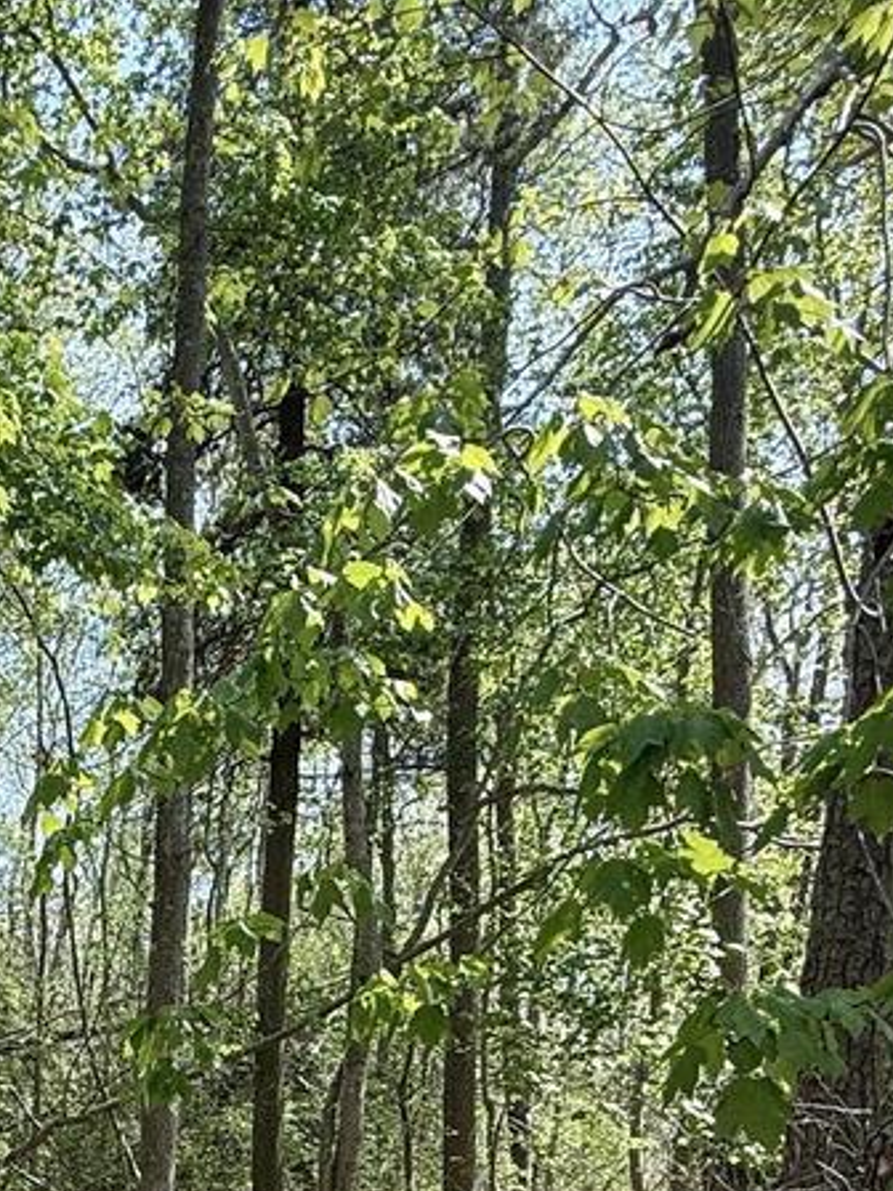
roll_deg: -0.9
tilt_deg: -2.9
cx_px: -221
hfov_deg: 27.6
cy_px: 1305
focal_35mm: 45
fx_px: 1548
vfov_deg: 35.9
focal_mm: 2.22
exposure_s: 1/340
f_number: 2.2
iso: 50
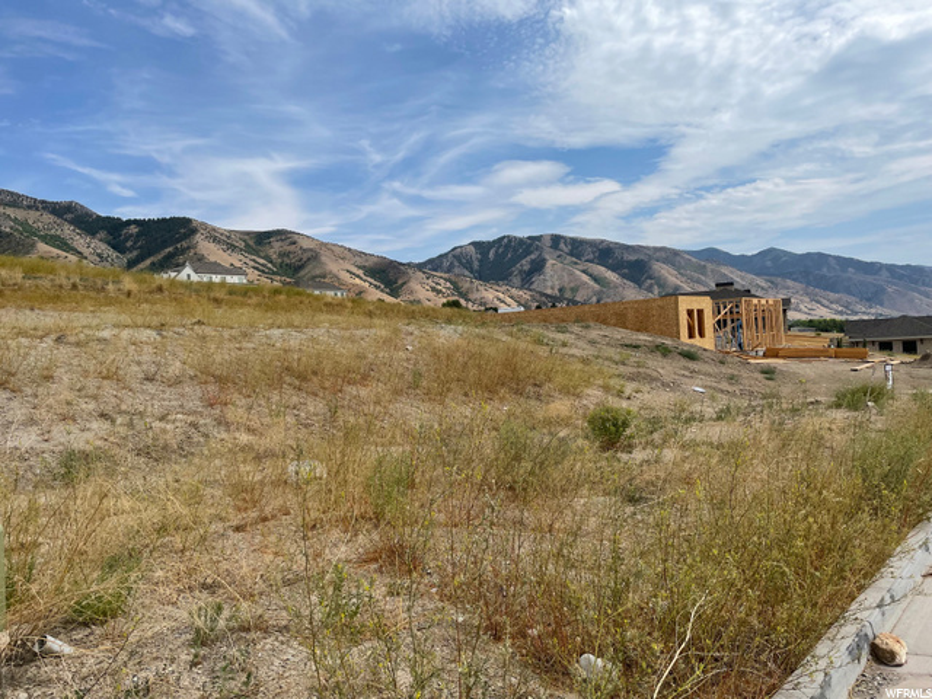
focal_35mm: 26
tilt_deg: -0.6
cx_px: 466
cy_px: 350
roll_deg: +3.6
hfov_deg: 67.3
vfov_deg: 53.1
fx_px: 700
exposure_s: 1/5291
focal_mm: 4.2
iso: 32
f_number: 1.6
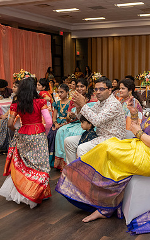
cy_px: 119
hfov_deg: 25.2
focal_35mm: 50
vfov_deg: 40.3
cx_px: 129
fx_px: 327
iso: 1250
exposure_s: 1/160
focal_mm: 31.5
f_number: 4
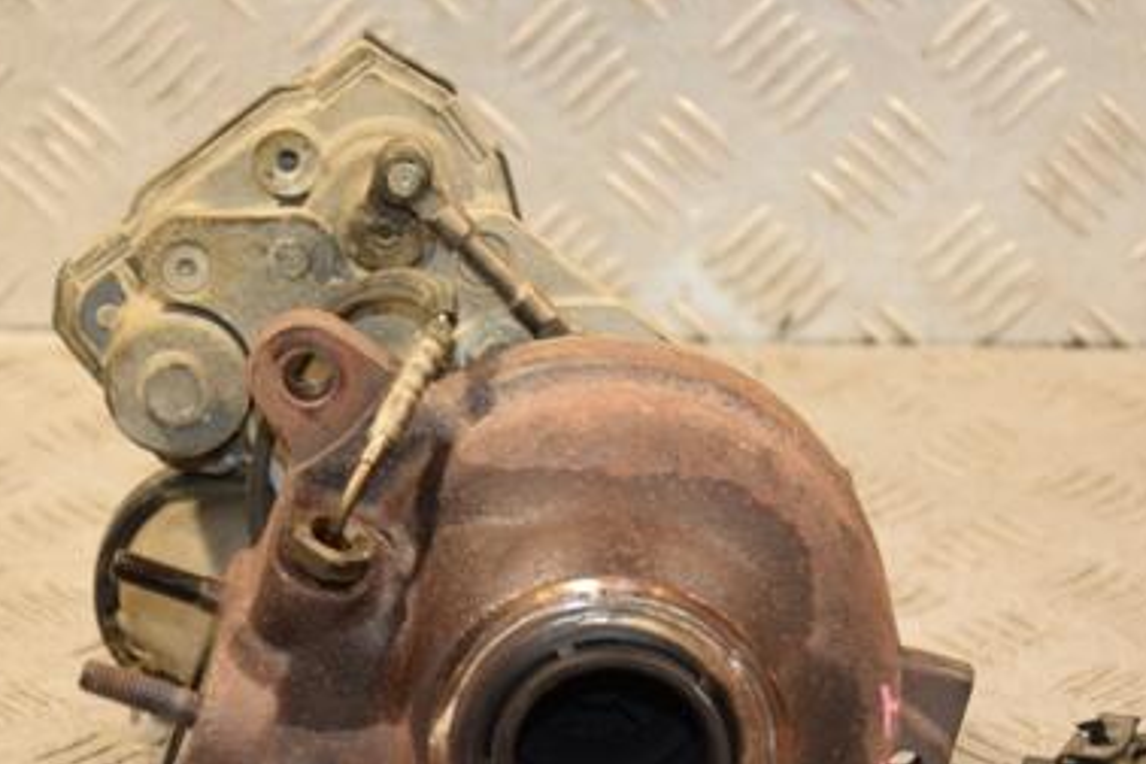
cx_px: 473
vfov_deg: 9.9
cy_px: 549
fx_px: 4393
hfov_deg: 14.9
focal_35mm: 138
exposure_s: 1/100
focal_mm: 58
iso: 800
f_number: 5
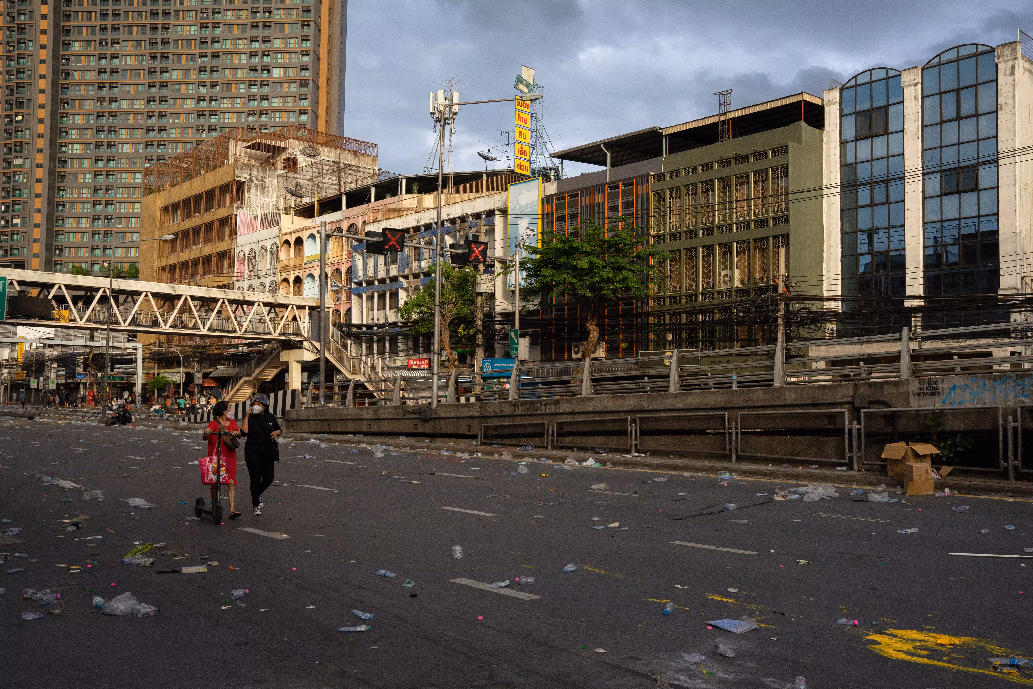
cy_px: 344
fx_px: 932
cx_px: 516
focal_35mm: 32
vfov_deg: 40.5
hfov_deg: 58.0
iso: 1600
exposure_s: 1/320
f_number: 9
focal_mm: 32.5
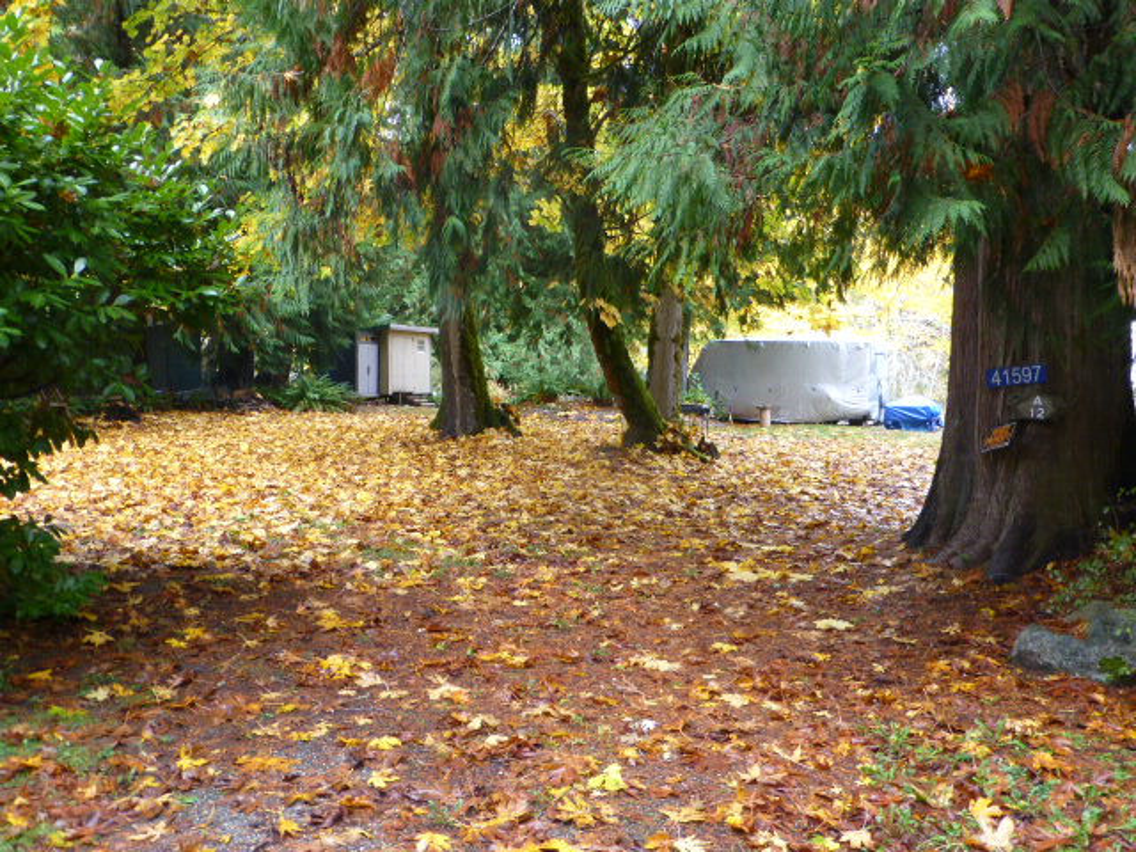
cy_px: 426
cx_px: 568
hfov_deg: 60.0
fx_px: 985
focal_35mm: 30
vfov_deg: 46.8
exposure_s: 1/60
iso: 250
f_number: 3.6
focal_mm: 5.4
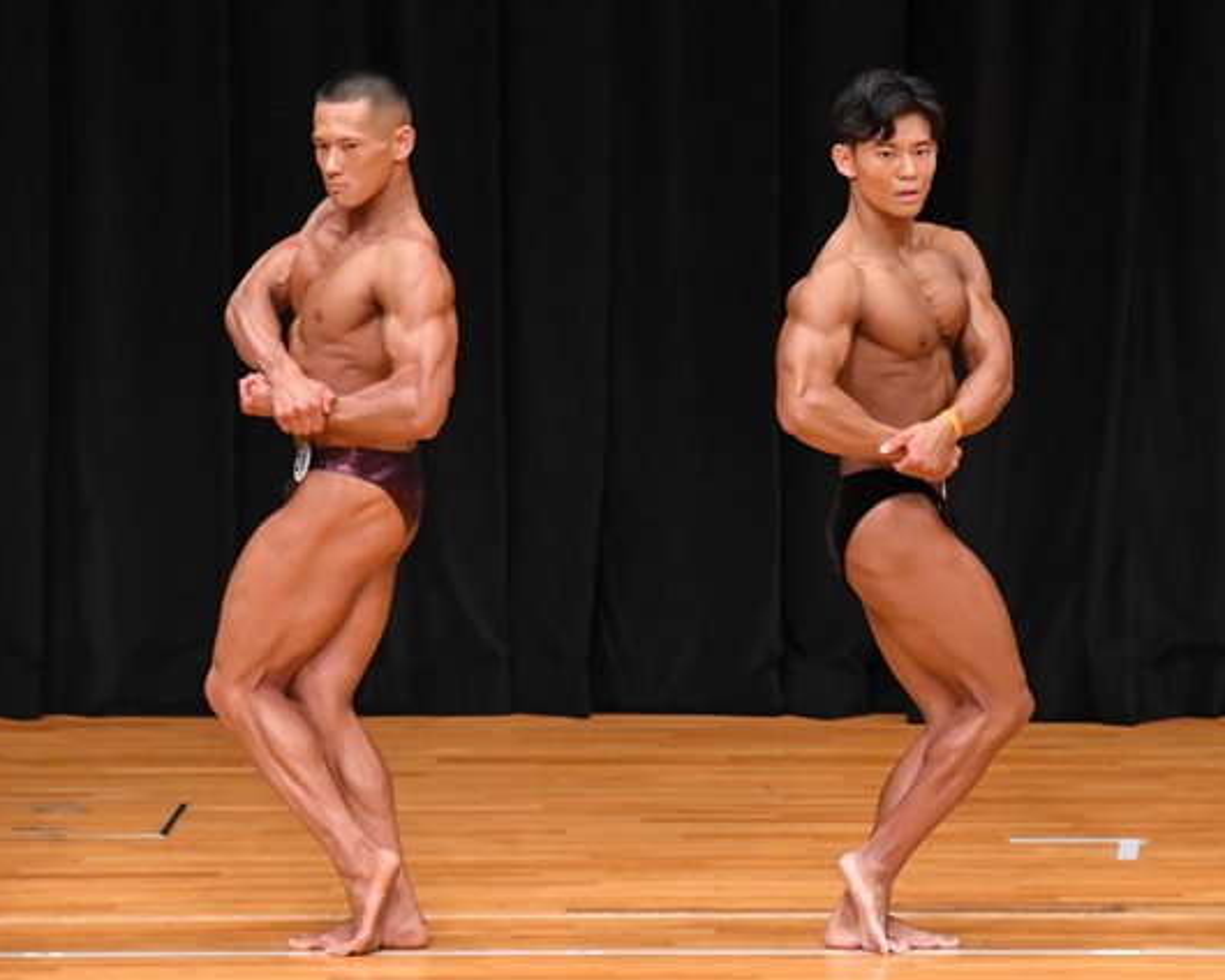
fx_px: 12689
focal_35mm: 350
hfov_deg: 5.5
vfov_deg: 4.4
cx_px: 759
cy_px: 495
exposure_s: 1/400
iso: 4000
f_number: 5.6
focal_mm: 170
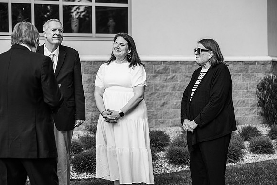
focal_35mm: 71
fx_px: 549
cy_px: 92
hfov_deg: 28.3
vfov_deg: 19.1
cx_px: 138
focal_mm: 70
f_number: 2.8
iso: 200
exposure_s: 1/3200
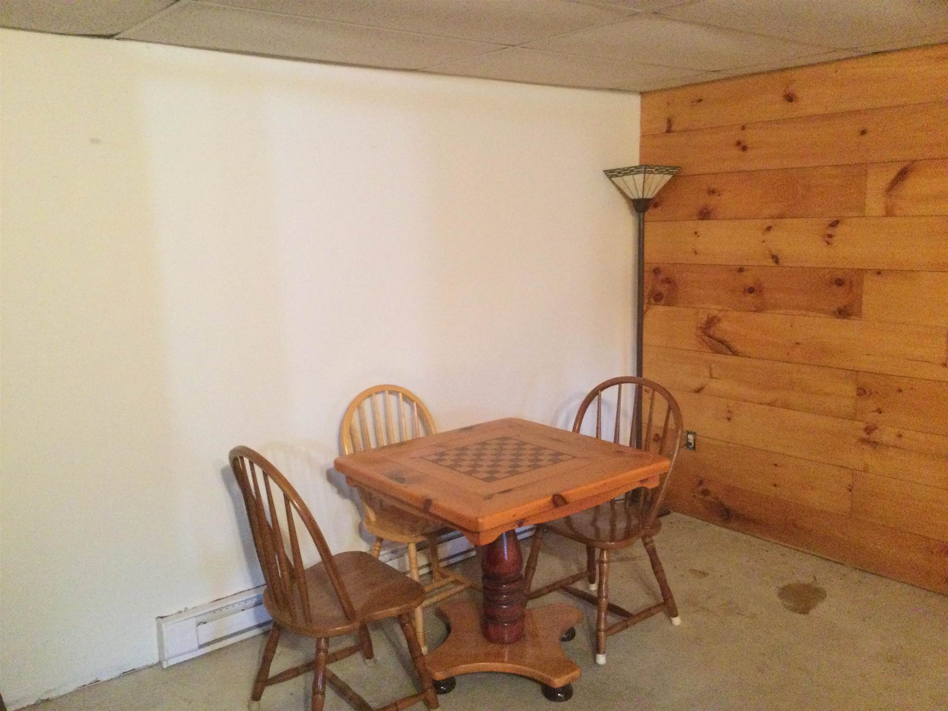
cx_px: 474
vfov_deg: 45.4
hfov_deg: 58.4
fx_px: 849
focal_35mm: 31
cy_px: 356
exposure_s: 1/15
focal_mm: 3.3
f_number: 2.4
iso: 320
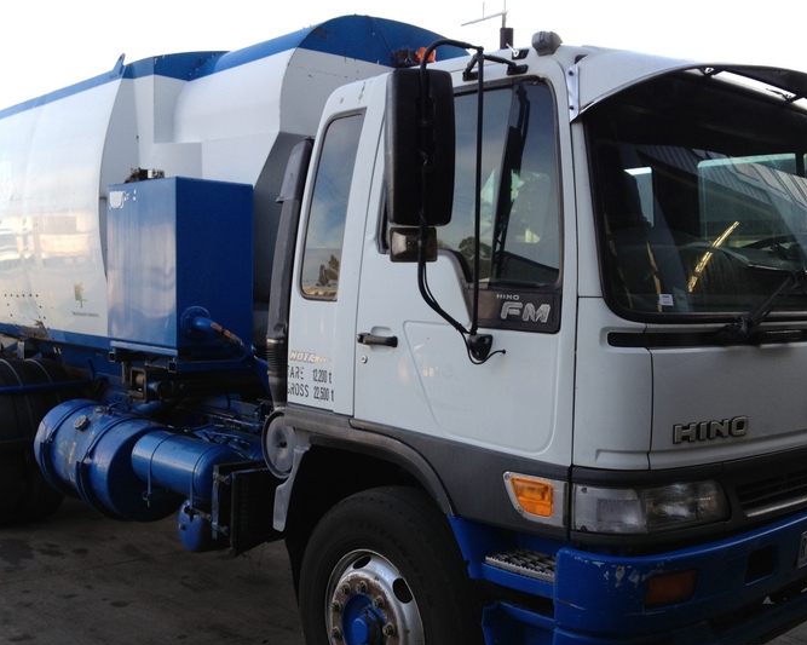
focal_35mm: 41
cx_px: 443
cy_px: 352
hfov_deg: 44.8
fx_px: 979
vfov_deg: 36.4
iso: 50
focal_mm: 4.28
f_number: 2.4
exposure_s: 1/251
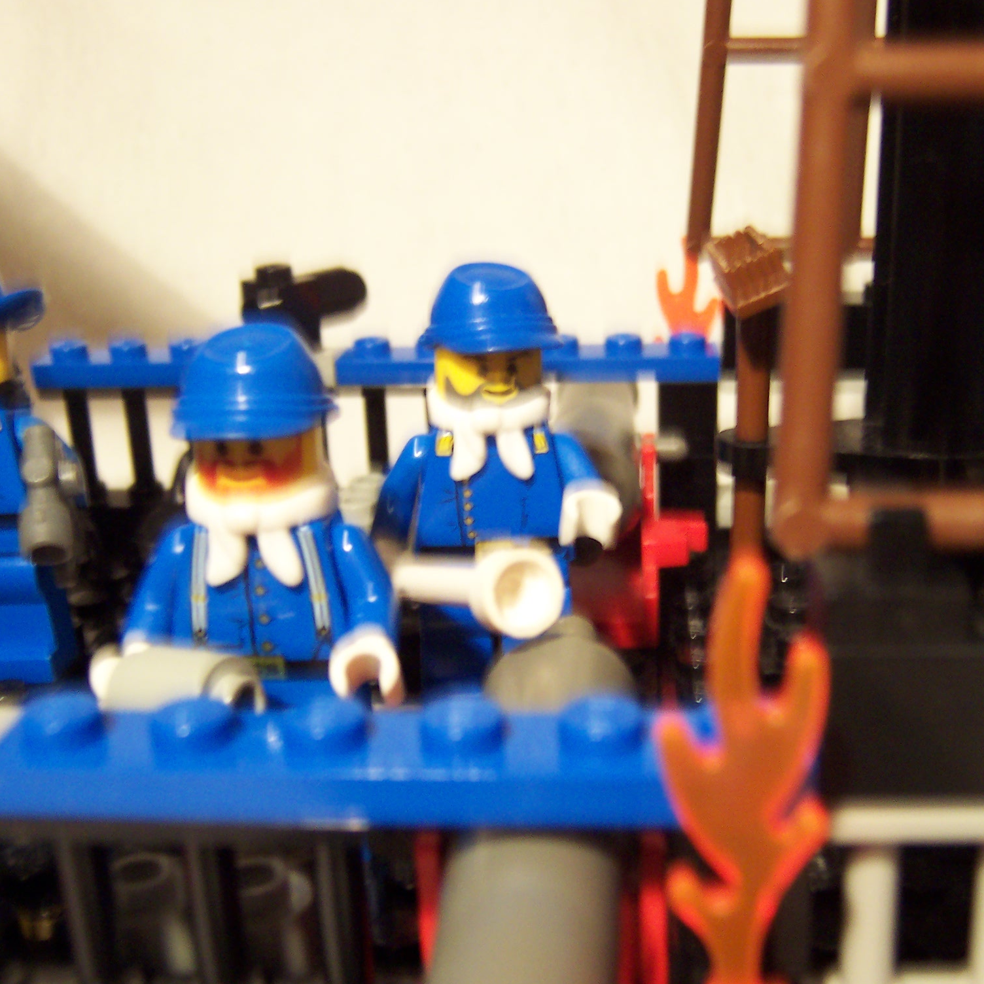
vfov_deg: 39.2
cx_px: 569
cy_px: 495
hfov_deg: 39.1
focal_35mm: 43
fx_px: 1383
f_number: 2.8
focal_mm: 5.6
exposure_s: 1/15
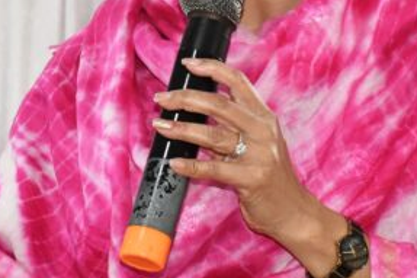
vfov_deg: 5.5
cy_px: 22
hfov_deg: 8.3
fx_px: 2882
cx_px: 240
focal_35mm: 249
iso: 6400
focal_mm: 62
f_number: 5
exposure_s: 1/160
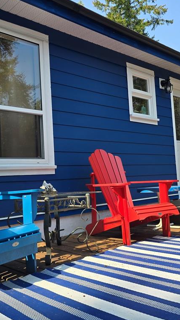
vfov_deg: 58.0
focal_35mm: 34
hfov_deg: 34.5
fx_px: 288
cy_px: 159
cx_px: 67
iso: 12
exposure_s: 1/300
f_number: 1.7
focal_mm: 6.3
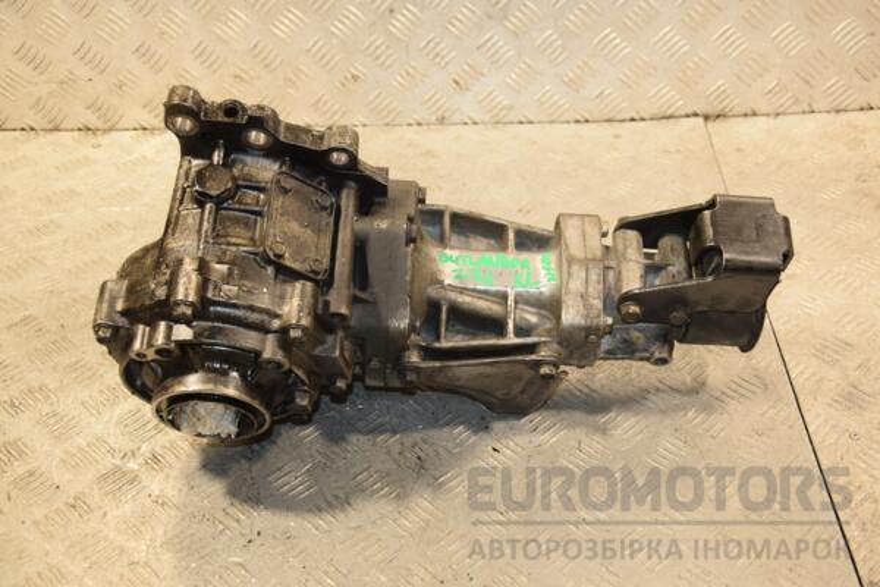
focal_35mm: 48
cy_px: 294
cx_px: 440
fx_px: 1173
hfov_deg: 41.1
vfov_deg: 28.1
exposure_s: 1/125
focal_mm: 32
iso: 800
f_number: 5
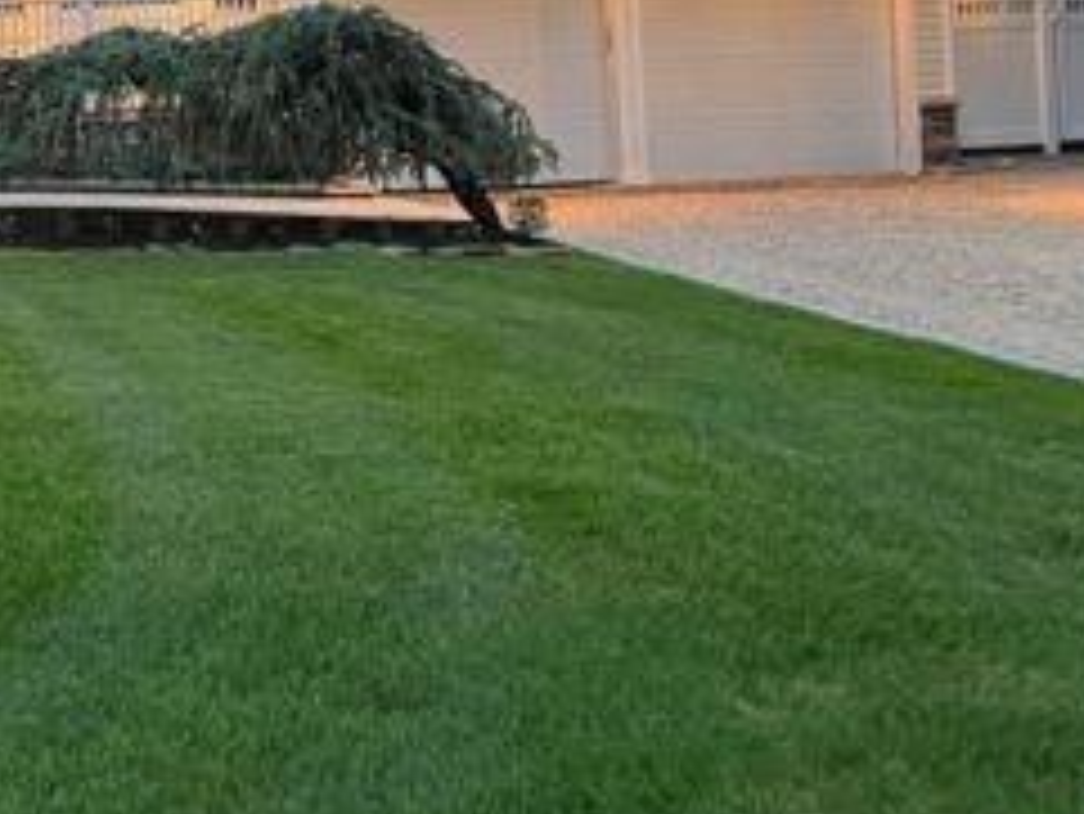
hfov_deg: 27.0
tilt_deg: +0.5
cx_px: 67
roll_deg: +2.0
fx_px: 2162
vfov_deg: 20.6
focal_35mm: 69
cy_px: -9
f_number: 1.6
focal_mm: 5.1
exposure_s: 1/60
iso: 500
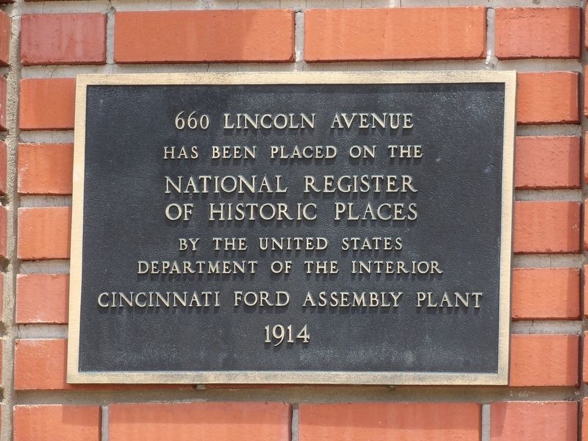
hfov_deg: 4.8
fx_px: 6947
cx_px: 294
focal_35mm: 409
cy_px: 220
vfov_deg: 3.6
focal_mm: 73.3
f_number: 4.2
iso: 100
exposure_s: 1/154
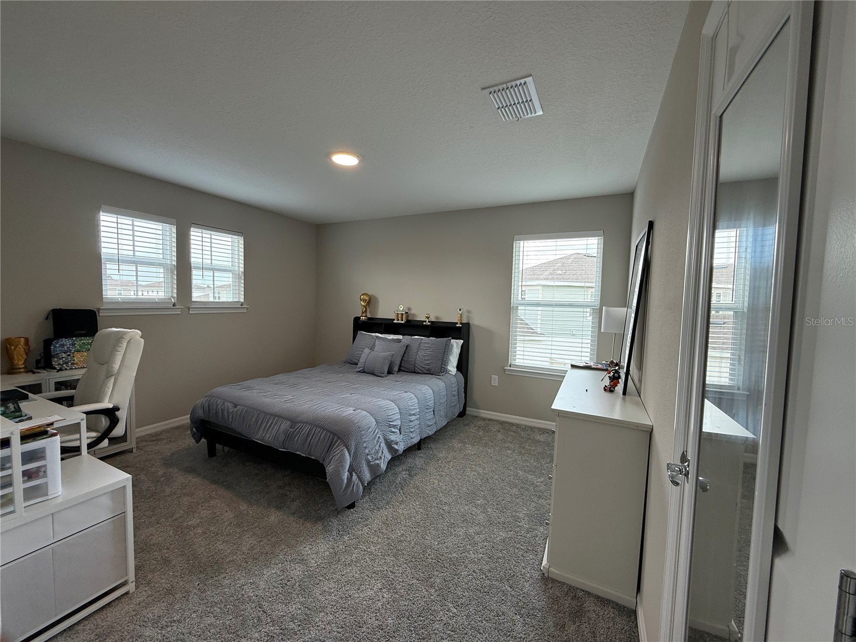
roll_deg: -1.3
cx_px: 428
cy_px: 321
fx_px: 346
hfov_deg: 102.1
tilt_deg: -3.5
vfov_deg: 85.7
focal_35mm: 14
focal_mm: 2.22
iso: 125
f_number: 2.2
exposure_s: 1/120
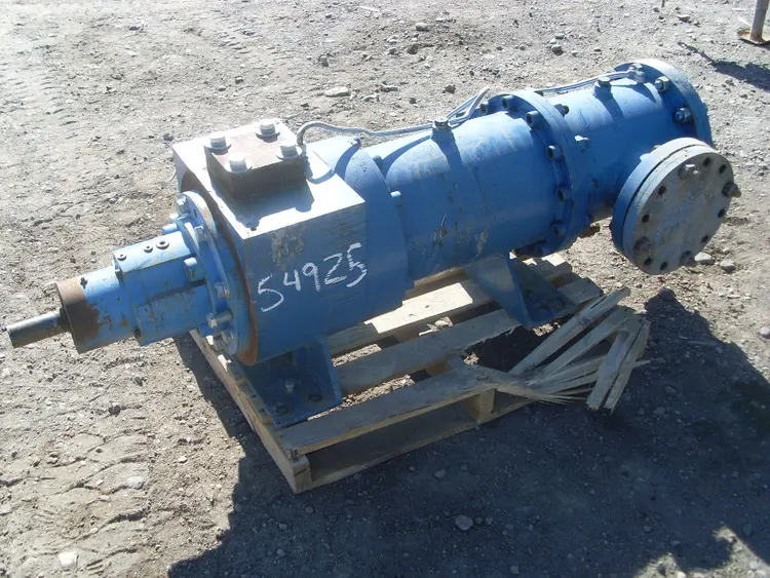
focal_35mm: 38
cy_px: 289
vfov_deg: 37.7
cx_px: 385
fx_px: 846
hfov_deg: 49.0
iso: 80
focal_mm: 6.3
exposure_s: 1/125
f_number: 7.7
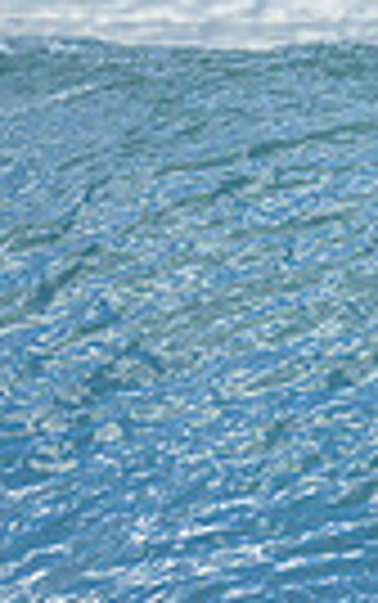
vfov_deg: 0.6
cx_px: 927
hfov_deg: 0.4
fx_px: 58191
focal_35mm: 3538
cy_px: 196
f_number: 6.3
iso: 1000
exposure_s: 1/2500
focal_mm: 800
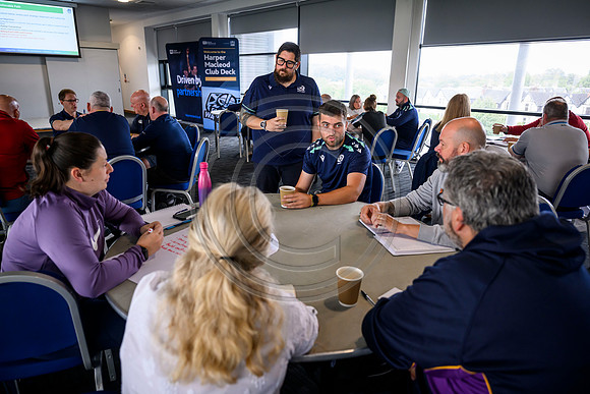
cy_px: 197
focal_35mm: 24
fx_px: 393
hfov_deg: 73.7
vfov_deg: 53.2
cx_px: 295
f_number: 3.2
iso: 1600
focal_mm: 24
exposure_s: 1/400
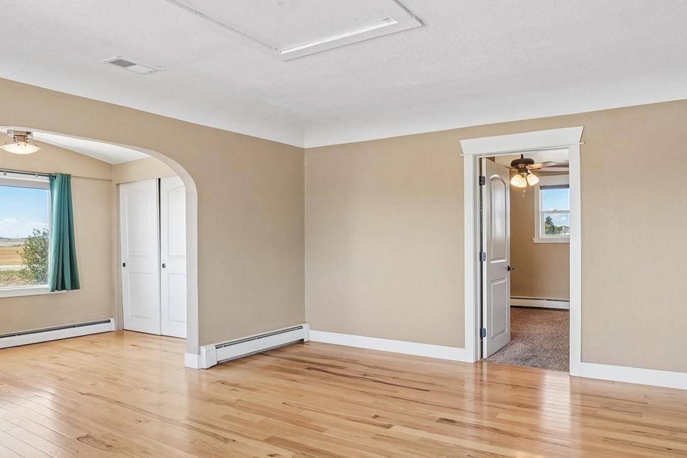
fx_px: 420
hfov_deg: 78.1
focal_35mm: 22
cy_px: 245
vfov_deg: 57.2
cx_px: 392
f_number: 8
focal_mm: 10
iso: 400
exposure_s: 1/50
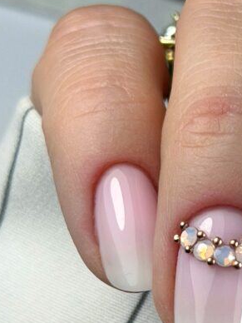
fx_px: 1659
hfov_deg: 8.2
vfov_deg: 11.1
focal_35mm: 178
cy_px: 241
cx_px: 351
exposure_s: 1/5208
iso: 64
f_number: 1.78
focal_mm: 6.76
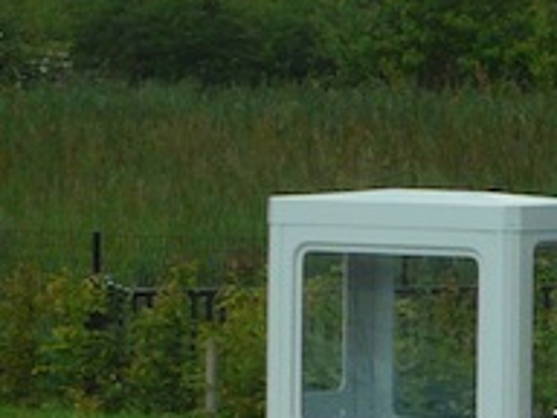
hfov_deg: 2.4
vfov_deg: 1.8
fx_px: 13194
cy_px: -174
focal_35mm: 820
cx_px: -528
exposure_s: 1/250
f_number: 5.6
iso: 100
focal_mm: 25.3
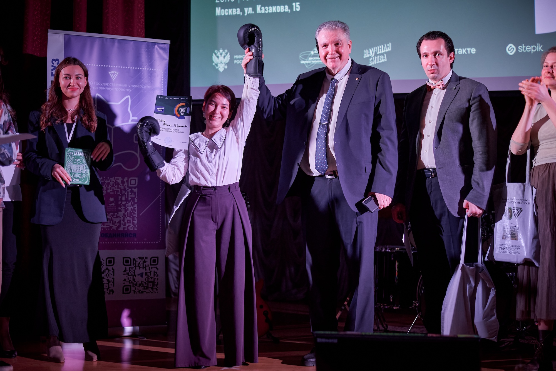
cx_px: 278
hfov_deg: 39.6
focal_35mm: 50
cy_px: 186
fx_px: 772
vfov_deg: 27.0
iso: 1000
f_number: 2.2
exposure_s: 1/250
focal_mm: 50
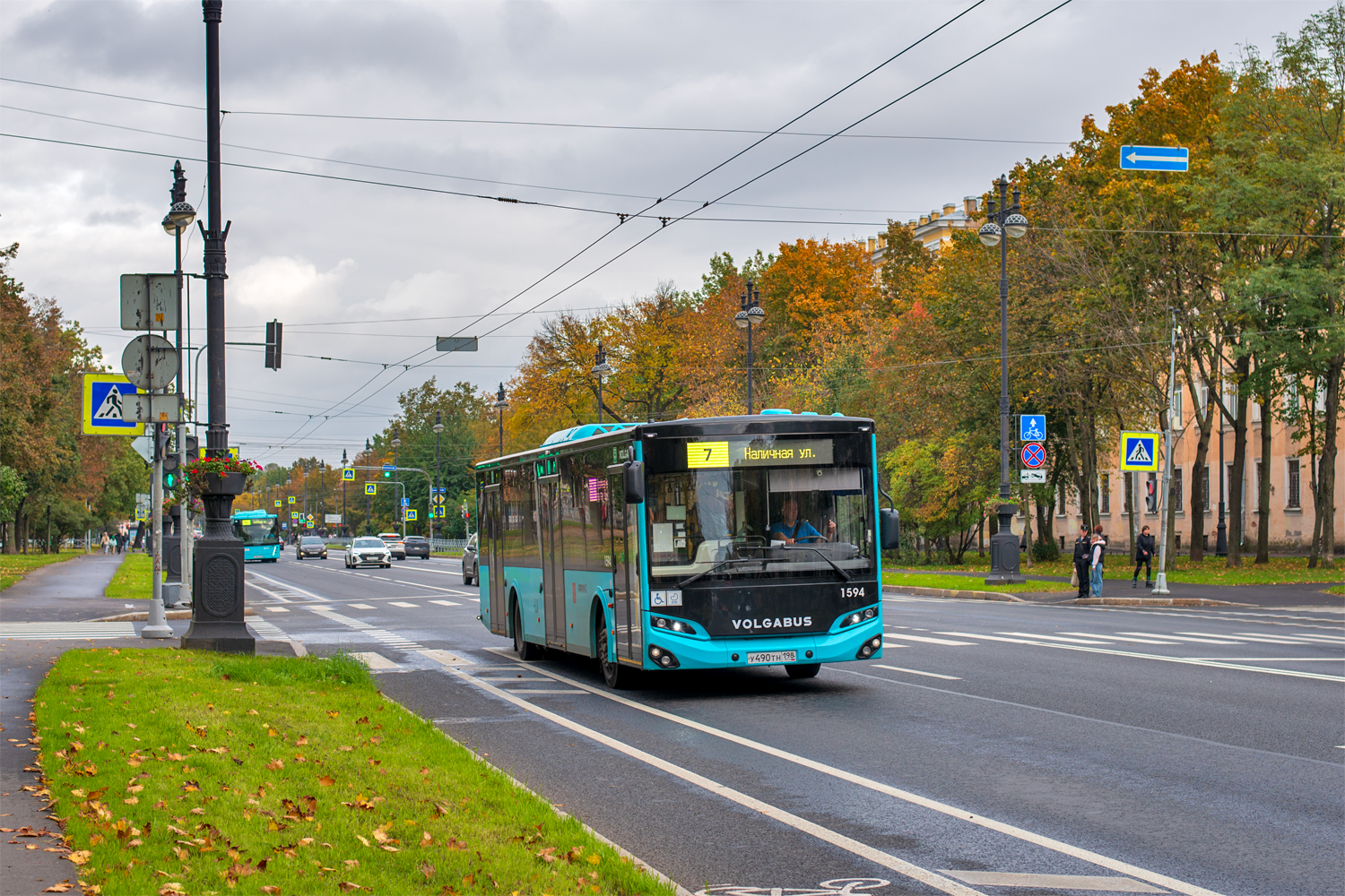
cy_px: 448
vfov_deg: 27.0
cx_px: 672
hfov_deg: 39.6
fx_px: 1868
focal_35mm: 50
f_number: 5.6
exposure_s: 1/400
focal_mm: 50
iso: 160
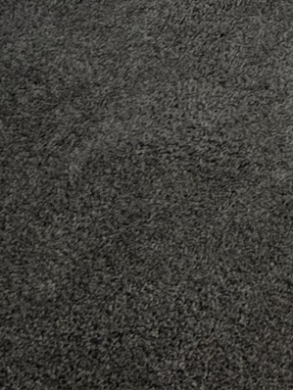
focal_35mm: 81
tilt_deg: -14.5
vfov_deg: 13.7
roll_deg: -1.5
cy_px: -618
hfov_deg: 12.1
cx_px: 804
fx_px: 913
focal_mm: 2.22
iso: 40
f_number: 2.2
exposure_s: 1/218
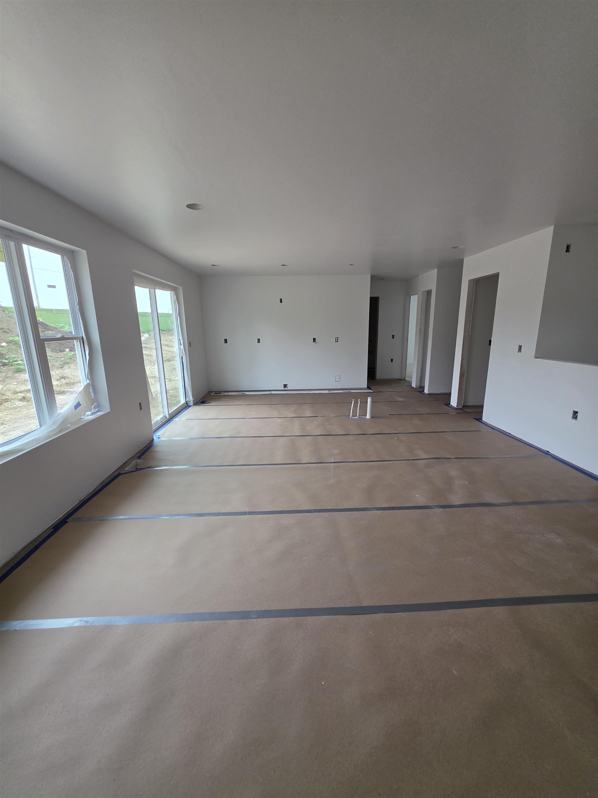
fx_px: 299
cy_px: 399
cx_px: 299
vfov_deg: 106.2
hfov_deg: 89.9
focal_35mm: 13
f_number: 1.9
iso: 100
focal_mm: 2.2
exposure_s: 1/120
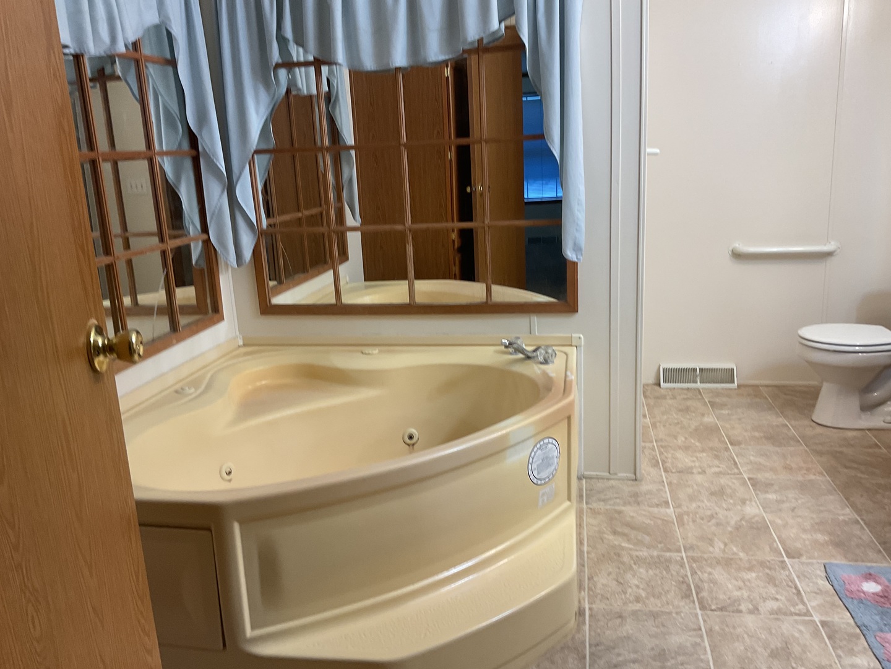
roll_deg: +2.9
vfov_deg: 48.2
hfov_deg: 61.7
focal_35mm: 29
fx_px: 746
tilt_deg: -12.0
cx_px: 446
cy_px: 334
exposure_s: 1/60
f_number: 1.8
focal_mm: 3
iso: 50
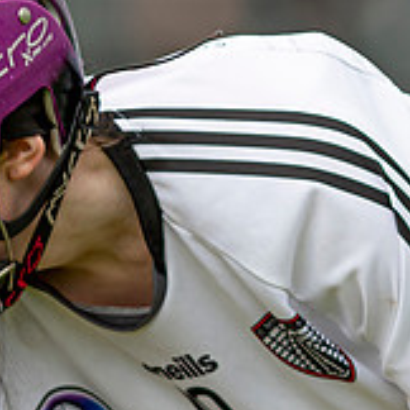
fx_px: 23638
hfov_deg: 1.0
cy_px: 356
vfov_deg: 1.0
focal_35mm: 1764
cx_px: 158
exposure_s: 1/1000
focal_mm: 300
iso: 100
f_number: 2.8
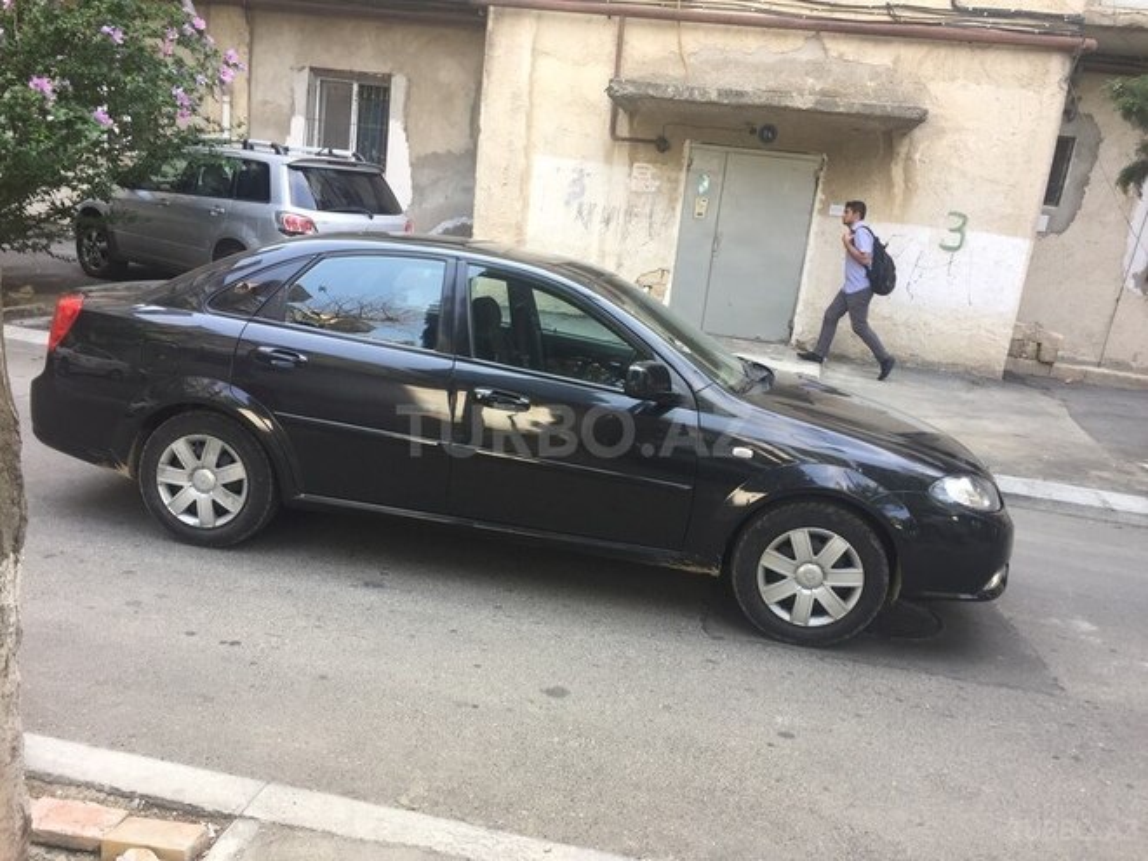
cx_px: 574
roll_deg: -7.5
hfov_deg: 61.7
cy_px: 430
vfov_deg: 48.2
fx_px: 962
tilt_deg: -15.3
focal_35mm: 29
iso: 32
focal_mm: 4.15
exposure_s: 1/100
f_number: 2.2
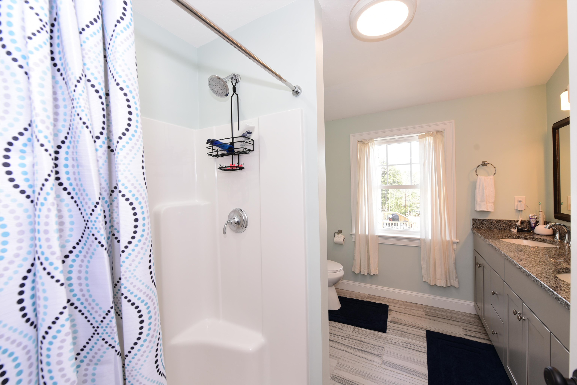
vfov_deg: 81.2
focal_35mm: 14
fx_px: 224
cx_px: 288
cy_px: 192
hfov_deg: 104.2
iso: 360
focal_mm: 14
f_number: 7.1
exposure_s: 1/60
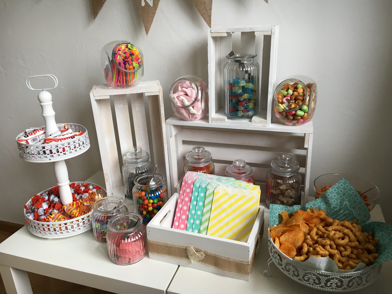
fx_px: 328
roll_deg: +2.0
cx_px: 196
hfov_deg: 61.7
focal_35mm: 29
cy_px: 147
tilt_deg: -21.5
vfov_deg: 48.2
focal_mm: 4.15
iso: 25
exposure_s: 1/33
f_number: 2.2
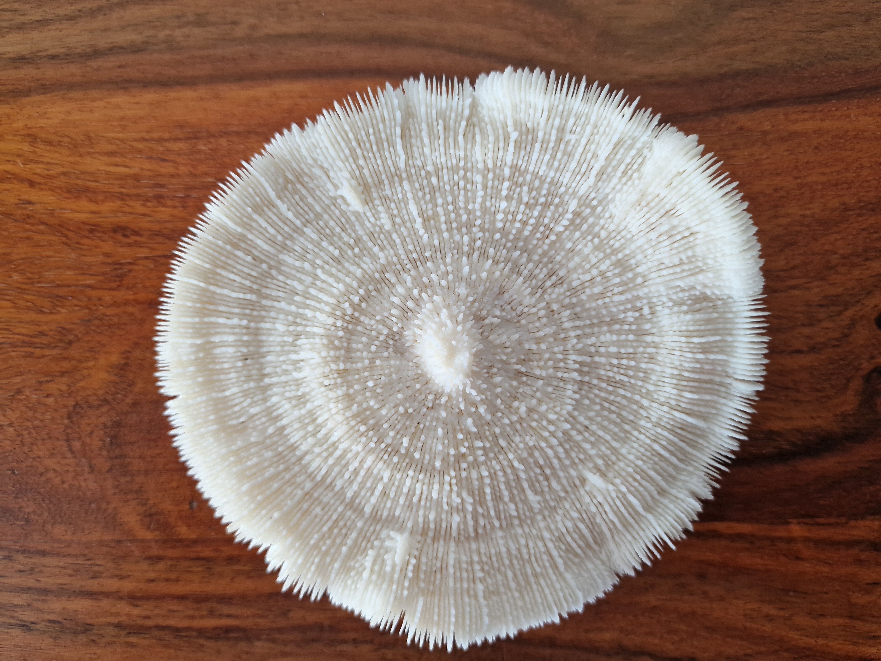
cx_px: 440
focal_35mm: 23
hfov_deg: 73.9
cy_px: 330
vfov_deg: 58.9
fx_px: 585
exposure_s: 1/182
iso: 50
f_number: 1.8
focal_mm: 6.4
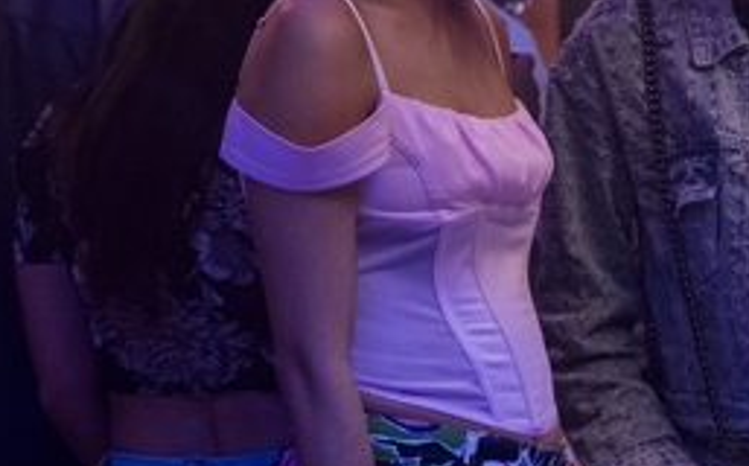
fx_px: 3426
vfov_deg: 7.8
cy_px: 169
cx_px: 714
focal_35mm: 168
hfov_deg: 12.4
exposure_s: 1/125
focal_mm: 50
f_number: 2.8
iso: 6400
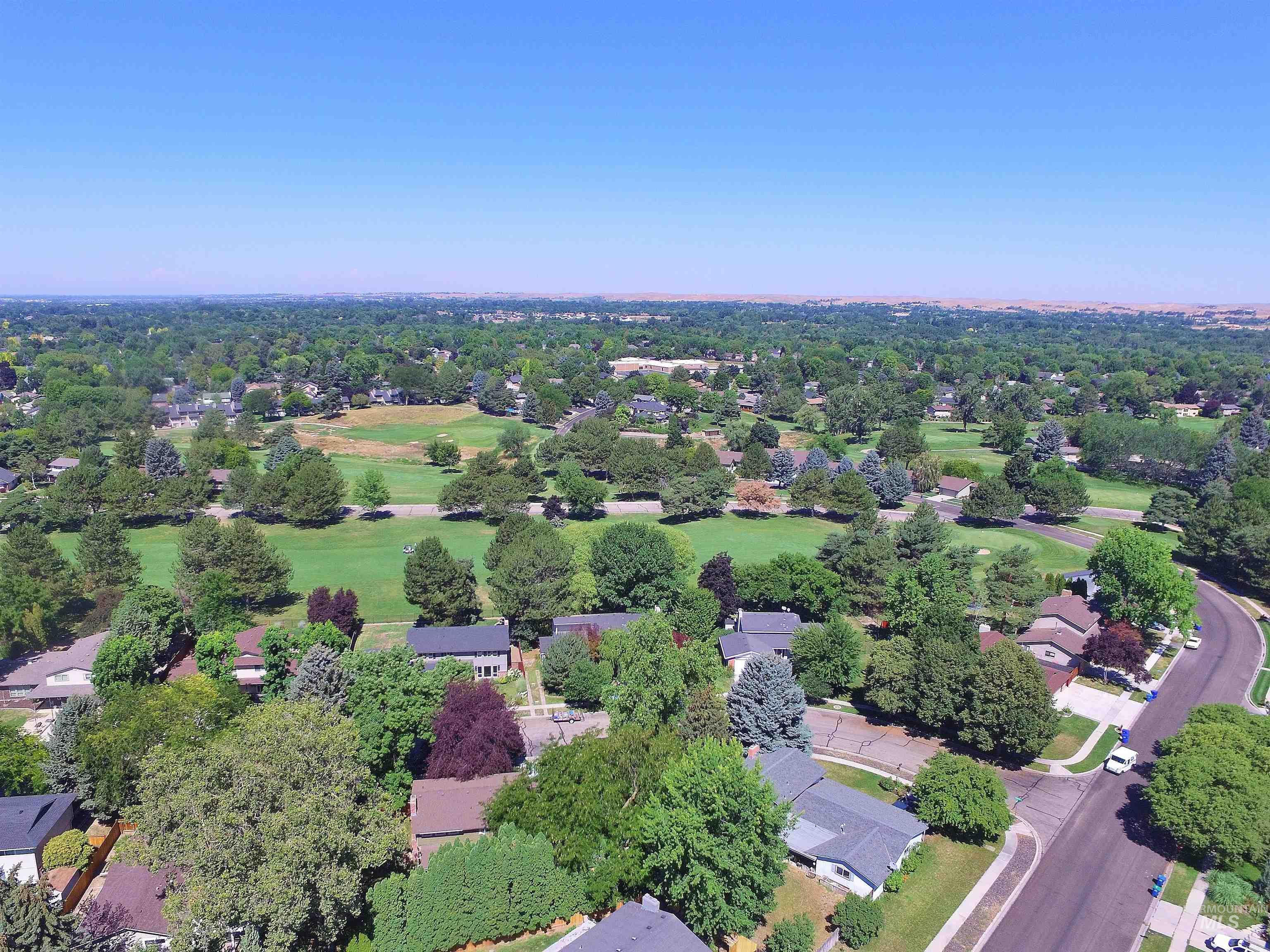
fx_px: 734
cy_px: 476
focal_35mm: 20
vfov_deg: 66.0
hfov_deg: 81.7
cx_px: 635
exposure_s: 1/1081
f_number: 2.8
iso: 100
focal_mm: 3.61
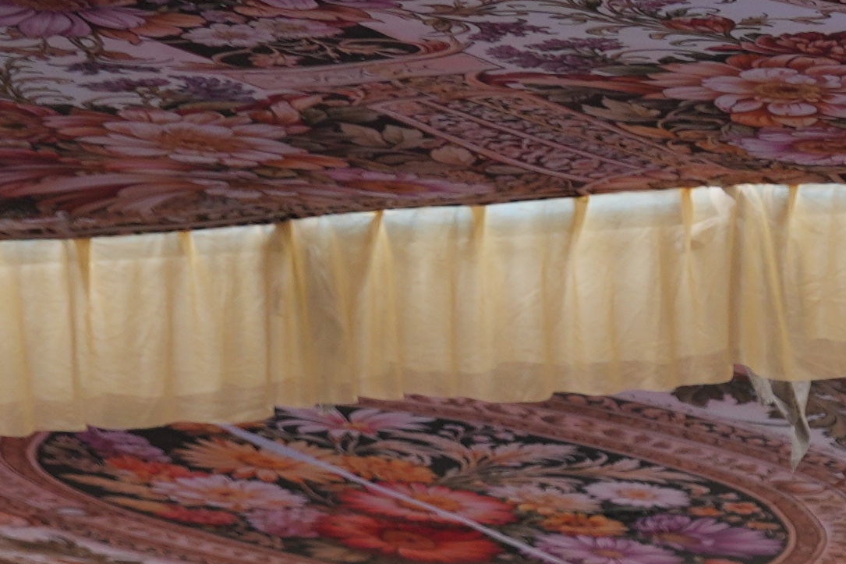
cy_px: 1708
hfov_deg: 10.9
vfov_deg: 7.7
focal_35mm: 155
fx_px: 3642
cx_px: 2121
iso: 160
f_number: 2.8
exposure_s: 1/200
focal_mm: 24
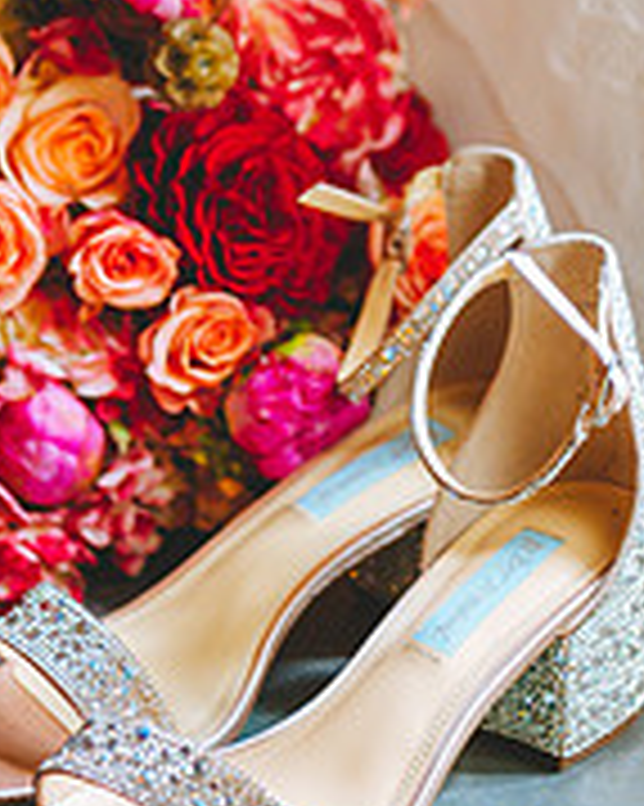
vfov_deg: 13.2
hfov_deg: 10.6
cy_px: 194
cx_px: 241
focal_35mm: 146
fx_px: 3481
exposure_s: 1/250
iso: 2000
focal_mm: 62
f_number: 2.8
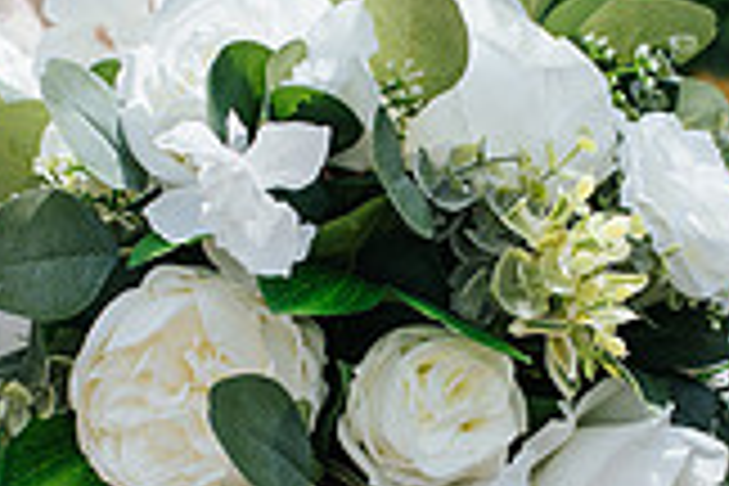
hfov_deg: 16.4
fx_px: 2531
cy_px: 459
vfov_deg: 10.9
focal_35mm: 125
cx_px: 374
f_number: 3.5
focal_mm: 35
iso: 200
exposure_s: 1/1250
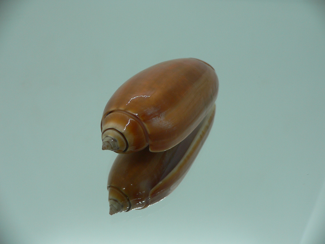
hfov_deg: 52.6
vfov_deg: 40.7
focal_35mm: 35
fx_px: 329
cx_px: 162
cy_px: 122
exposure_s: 1/60
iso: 80
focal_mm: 4.6
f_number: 2.8
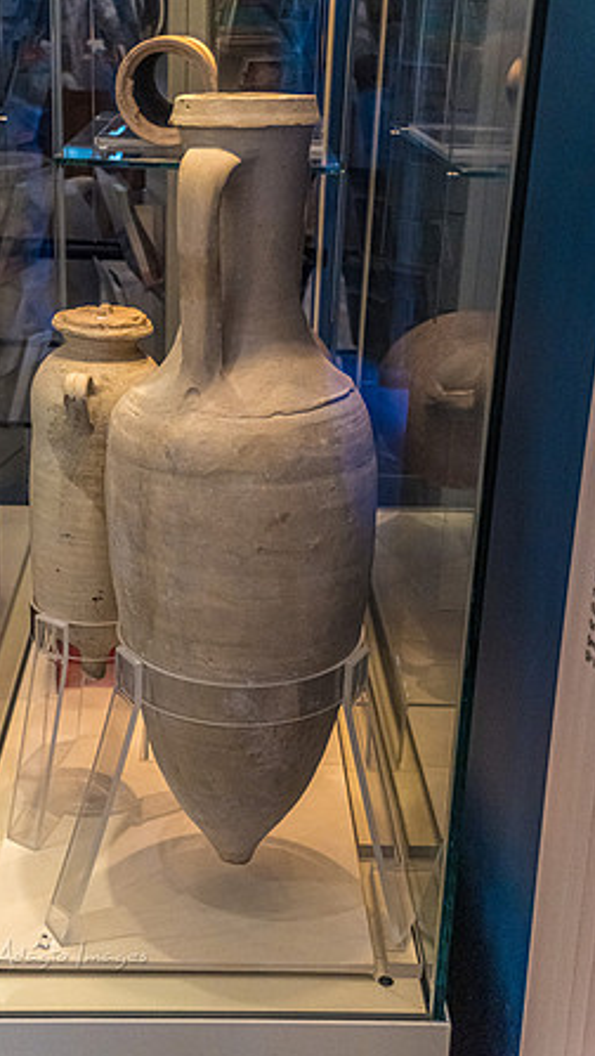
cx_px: 255
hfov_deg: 24.4
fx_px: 1372
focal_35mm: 49
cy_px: 529
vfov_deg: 42.1
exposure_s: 1/40
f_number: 4
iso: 6400
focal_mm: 31
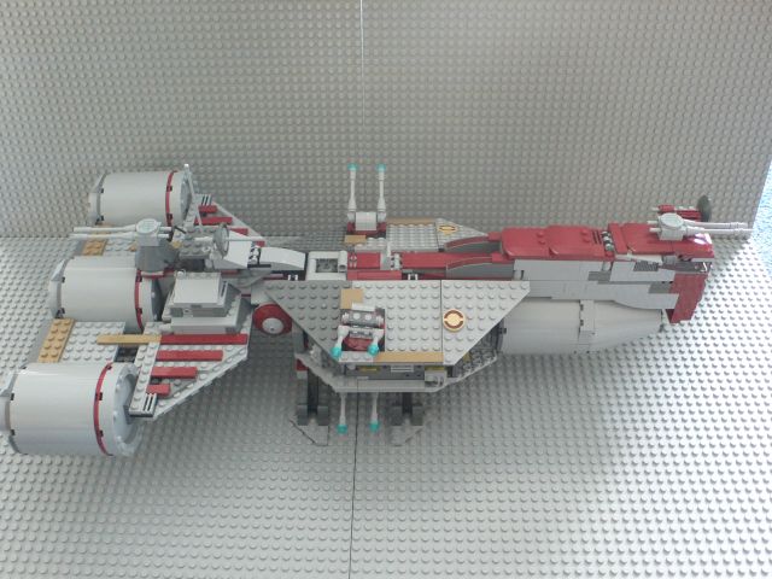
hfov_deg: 54.0
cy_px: 290
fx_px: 758
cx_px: 386
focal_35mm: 34
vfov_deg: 41.8
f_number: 2.8
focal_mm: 6.3
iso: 200
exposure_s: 1/15
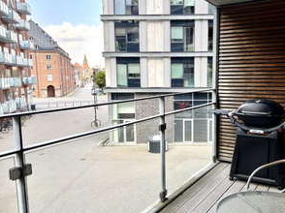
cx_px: 179
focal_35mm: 33
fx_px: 271
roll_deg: +0.7
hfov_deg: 54.7
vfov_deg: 42.9
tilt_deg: -7.4
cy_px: 111
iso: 50
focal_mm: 5.96
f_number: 1.6
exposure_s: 1/478
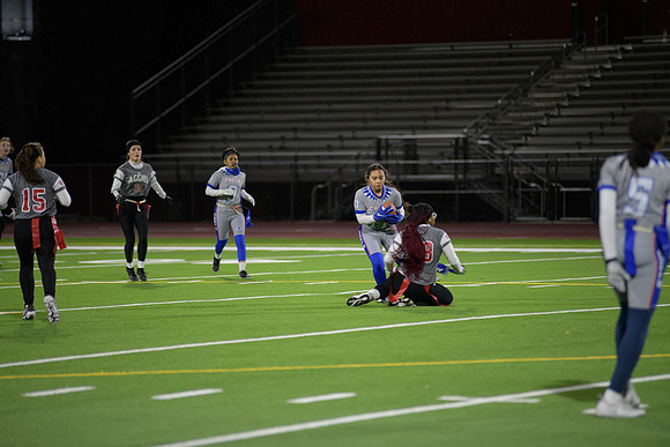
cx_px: 335
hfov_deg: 10.3
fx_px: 3723
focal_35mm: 200
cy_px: 224
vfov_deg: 6.9
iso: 1000
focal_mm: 200
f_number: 2.8
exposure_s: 1/200
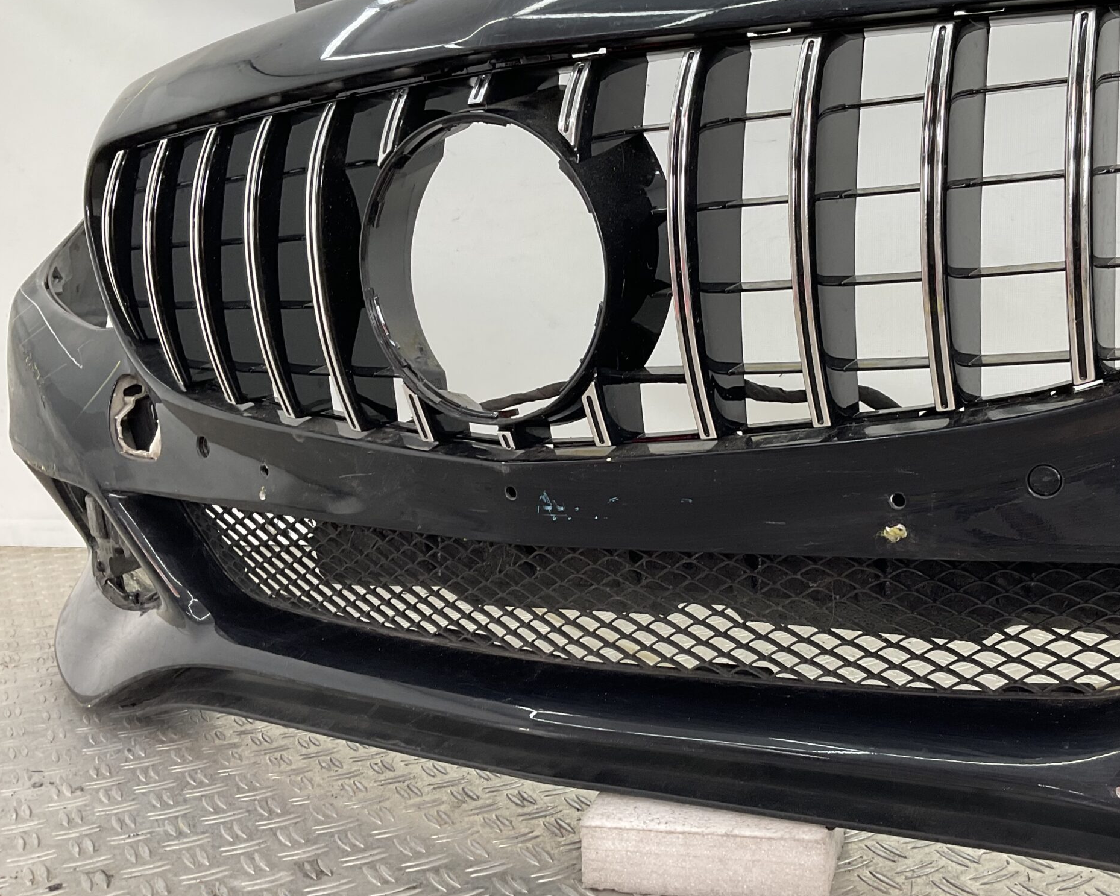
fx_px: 1293
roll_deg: +1.3
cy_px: 427
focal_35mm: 39
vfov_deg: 38.2
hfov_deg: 46.5
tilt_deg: -9.8
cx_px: 688
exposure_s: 1/120
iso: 32
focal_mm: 3
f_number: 1.8
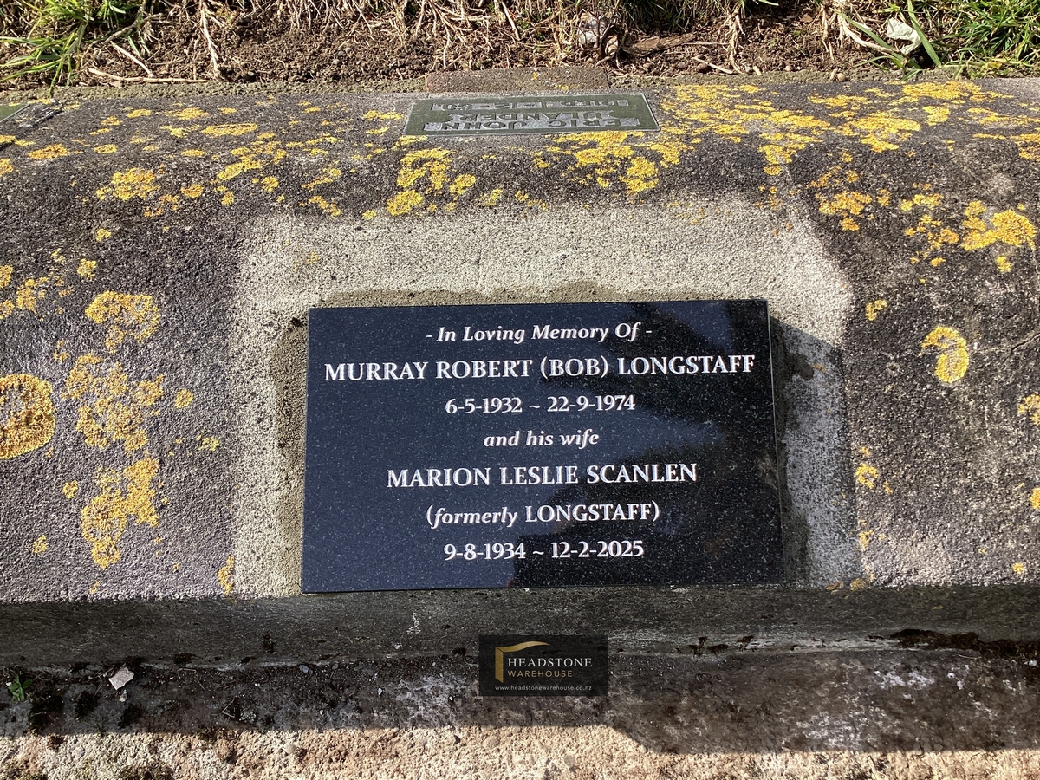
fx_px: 931
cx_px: 520
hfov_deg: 58.4
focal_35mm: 31
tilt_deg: -54.9
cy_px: 390
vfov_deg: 45.4
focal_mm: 3.3
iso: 25
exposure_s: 1/426
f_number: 2.4
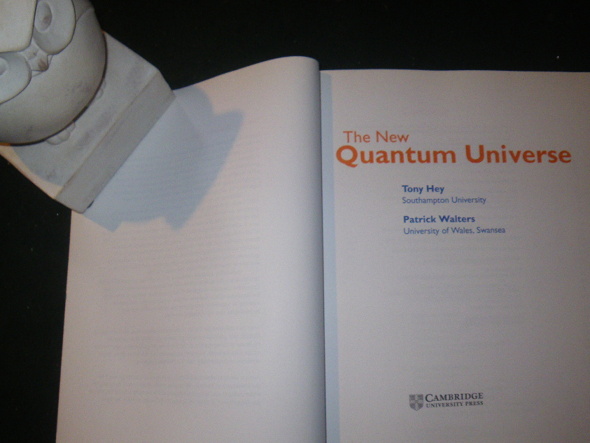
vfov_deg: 41.7
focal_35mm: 34
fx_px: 579
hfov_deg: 53.9
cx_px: 281
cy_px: 252
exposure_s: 1/50
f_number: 4.2
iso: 200
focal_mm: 5
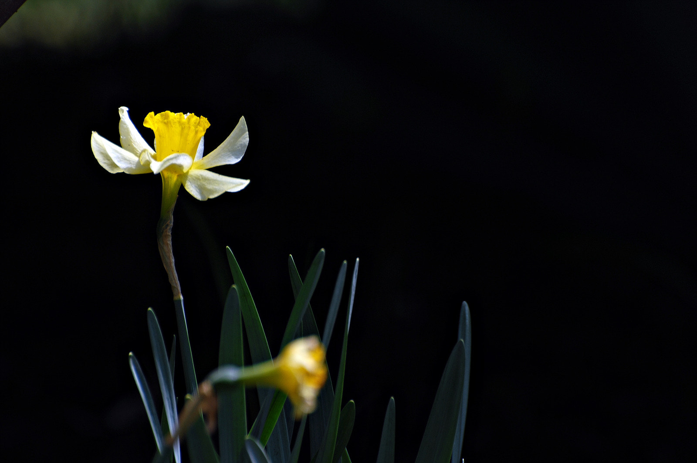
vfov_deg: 3.0
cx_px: 348
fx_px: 8703
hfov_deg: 4.6
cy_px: 232
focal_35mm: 450
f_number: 5.6
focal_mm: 300
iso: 100
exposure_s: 1/320
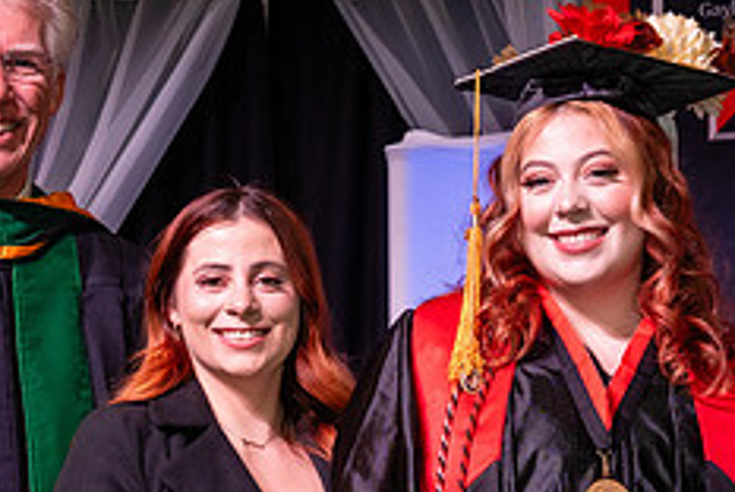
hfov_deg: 12.4
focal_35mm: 166
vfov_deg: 8.3
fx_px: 3393
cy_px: 420
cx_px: 433
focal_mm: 55
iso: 1250
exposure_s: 1/160
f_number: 5.6
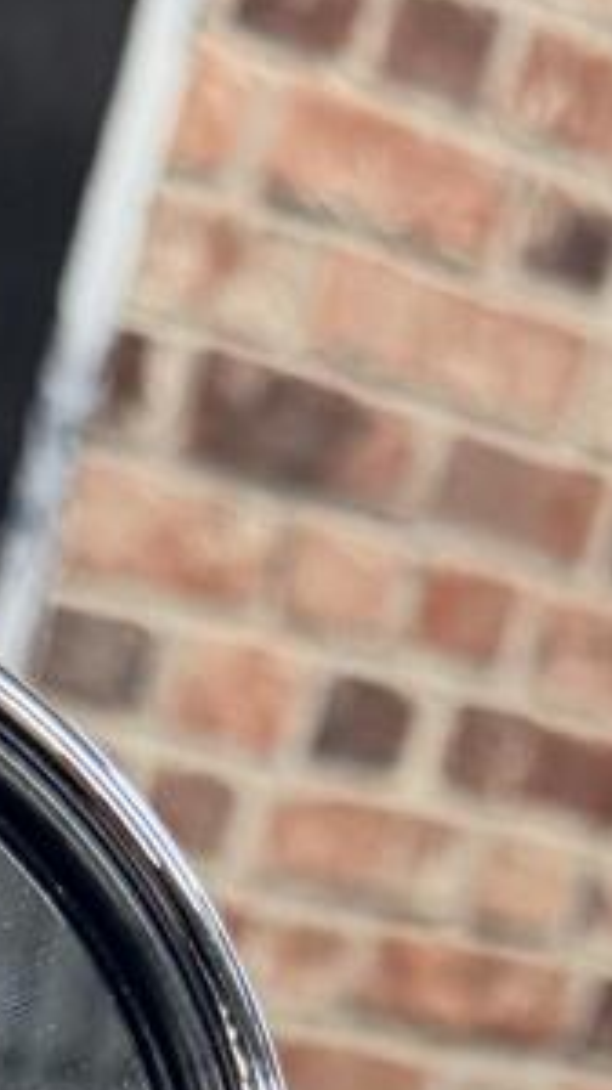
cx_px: 129
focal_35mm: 131
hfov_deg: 9.2
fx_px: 3782
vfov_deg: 14.5
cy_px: 1950
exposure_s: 1/120
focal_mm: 6.76
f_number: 1.78
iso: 400
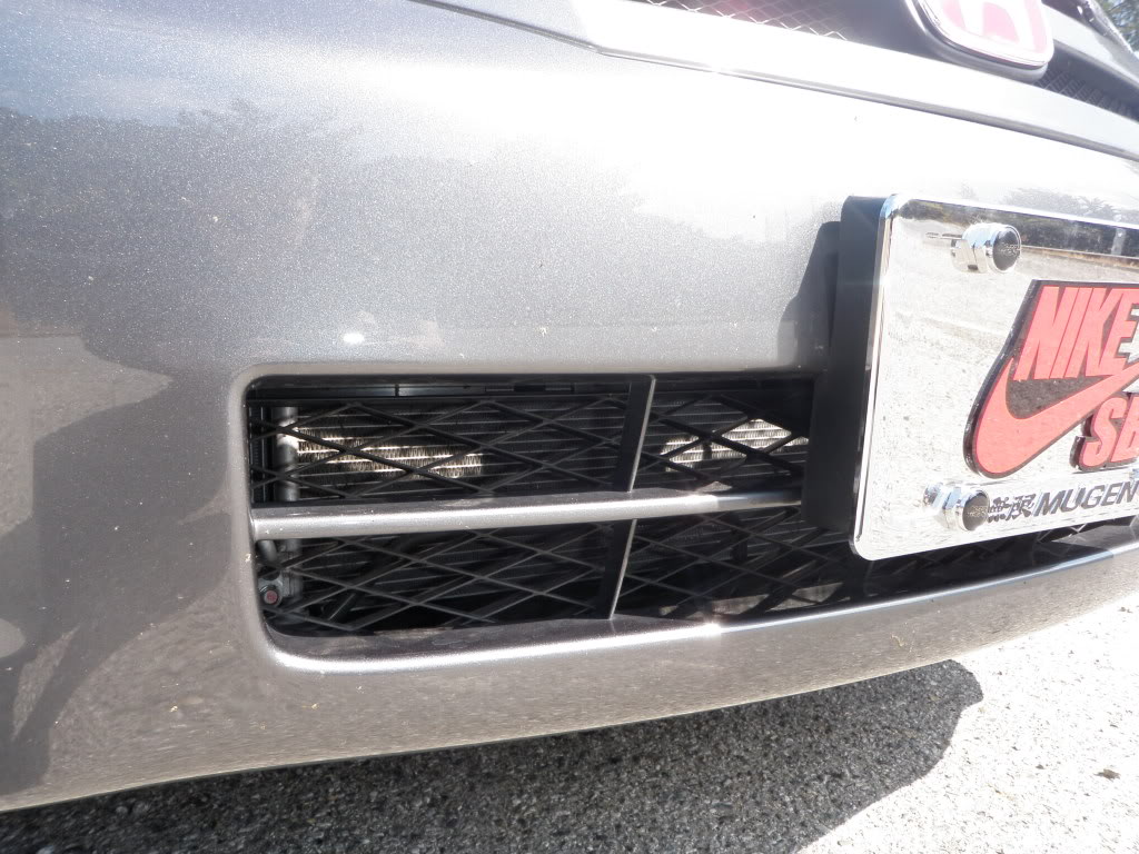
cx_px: 570
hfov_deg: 63.4
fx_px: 921
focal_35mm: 28
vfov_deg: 49.7
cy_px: 427
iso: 50
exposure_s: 1/100
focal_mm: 5
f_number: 4.5
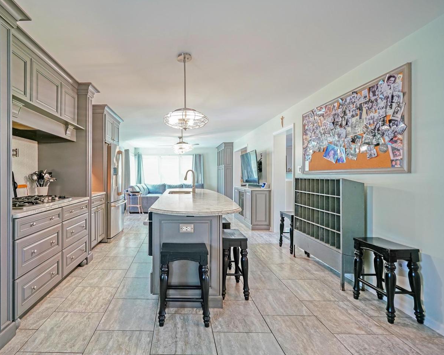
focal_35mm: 17
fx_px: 223
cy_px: 178
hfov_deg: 88.5
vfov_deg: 77.0
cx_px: 178
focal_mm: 10
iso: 640
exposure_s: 1/30
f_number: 2.8
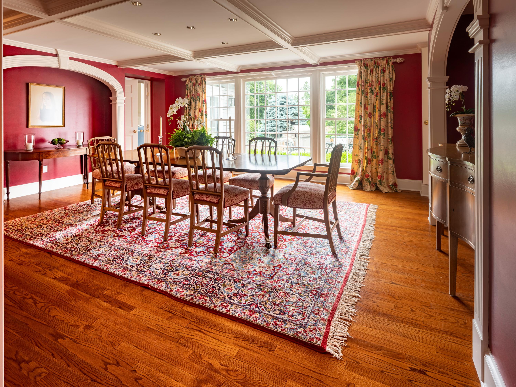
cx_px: 258
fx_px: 283
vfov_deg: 68.7
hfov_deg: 84.7
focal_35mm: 19
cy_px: 194
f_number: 11
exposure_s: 1/2
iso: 100
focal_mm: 24
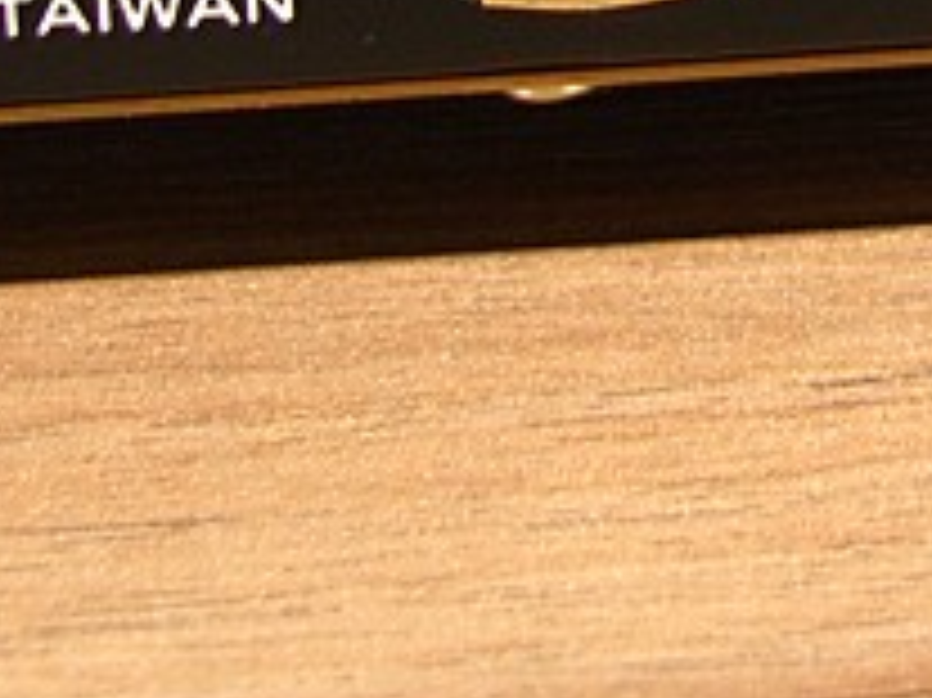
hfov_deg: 8.1
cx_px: 1108
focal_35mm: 242
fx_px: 6512
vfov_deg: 6.0
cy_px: -540
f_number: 2.5
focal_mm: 12.9
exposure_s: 1/50
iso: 50
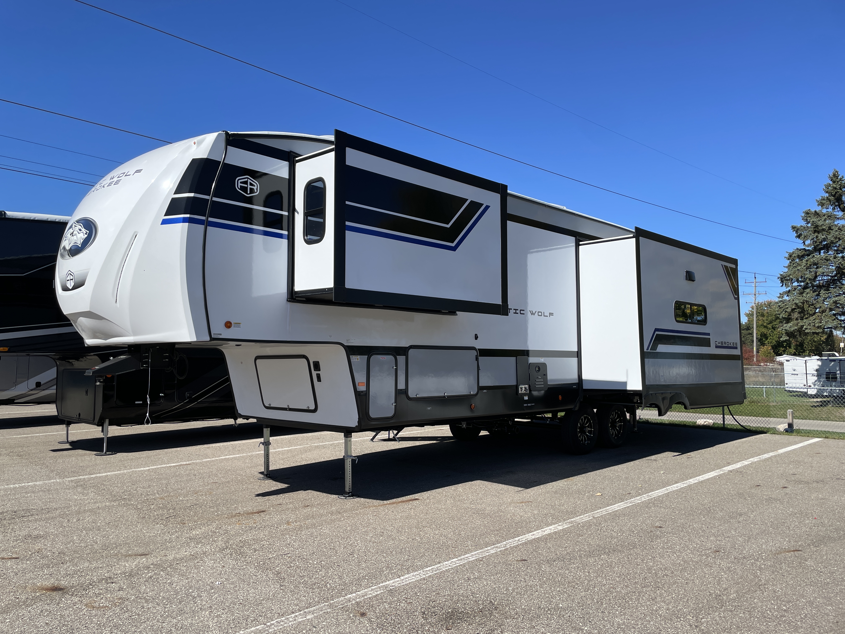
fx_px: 635
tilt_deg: +4.0
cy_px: 317
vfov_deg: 53.1
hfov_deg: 67.3
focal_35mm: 26
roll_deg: -0.8
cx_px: 422
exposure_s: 1/3731
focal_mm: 4.2
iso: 32
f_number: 1.6
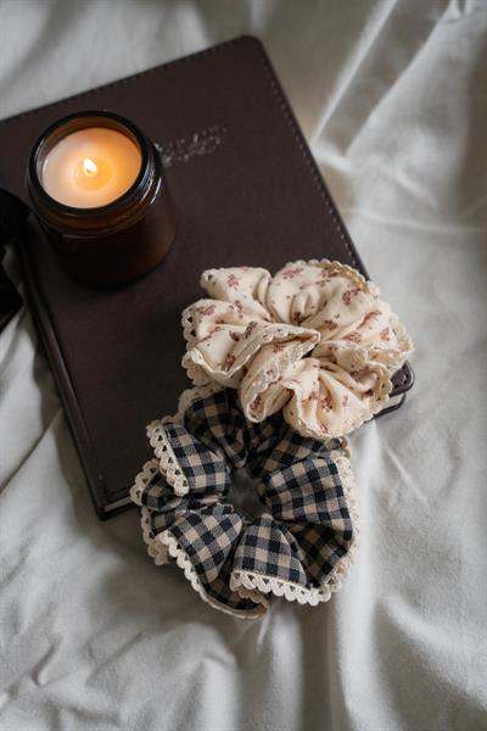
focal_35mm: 62
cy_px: 366
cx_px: 244
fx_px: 1258
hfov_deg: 21.9
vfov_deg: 32.4
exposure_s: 1/250
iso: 3200
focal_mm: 62
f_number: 5.6
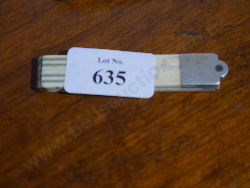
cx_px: 125
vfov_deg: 17.6
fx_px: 607
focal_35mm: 84
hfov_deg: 23.3
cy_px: 94
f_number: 5.6
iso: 1000
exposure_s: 1/100
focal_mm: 42
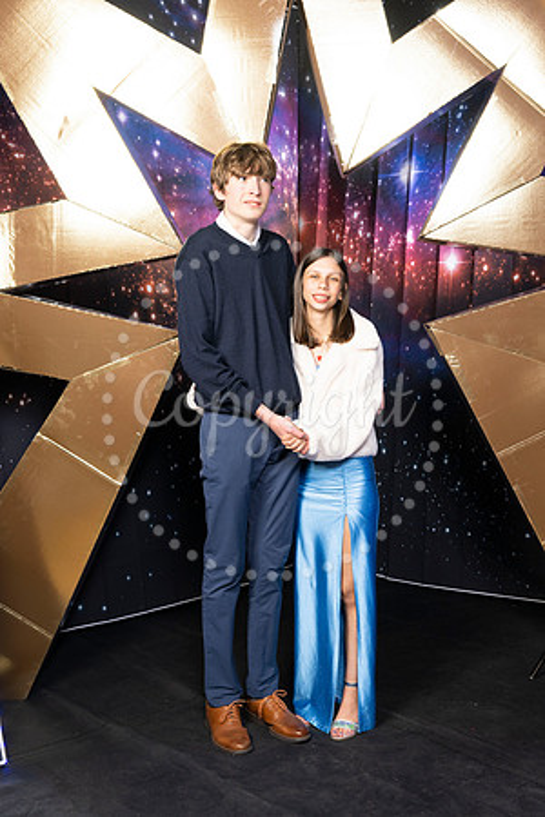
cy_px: 408
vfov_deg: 44.5
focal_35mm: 44
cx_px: 272
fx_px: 999
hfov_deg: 30.5
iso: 320
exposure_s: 1/125
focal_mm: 44
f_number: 9
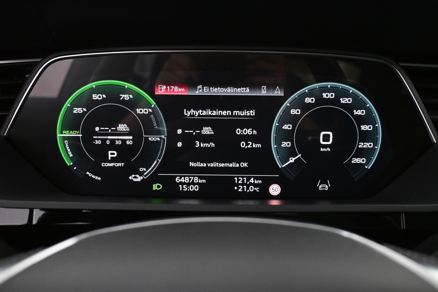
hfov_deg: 56.1
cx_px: 219
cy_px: 146
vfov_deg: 39.1
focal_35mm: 34
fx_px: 411
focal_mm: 22.5
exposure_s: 1/40
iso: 4000
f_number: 4
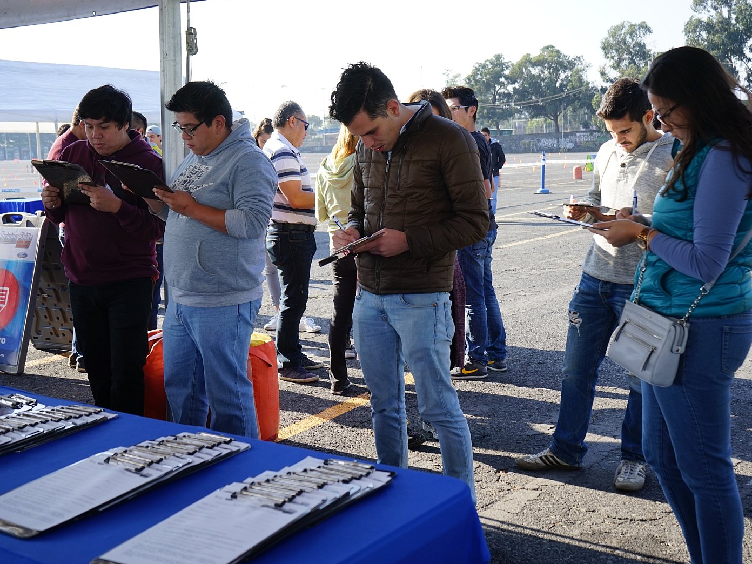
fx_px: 912
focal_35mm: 42
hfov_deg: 44.7
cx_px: 410
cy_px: 281
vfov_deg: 34.3
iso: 100
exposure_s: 1/100
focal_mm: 38
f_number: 6.3
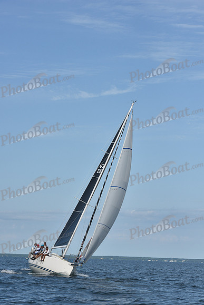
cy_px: 152
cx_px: 102
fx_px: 849
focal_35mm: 100
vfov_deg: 20.4
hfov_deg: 13.7
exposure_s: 1/1000
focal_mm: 100
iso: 320
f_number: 11
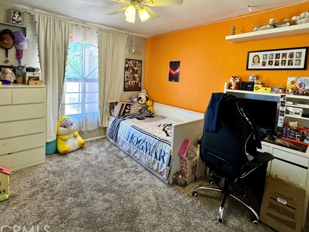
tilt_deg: -7.6
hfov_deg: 87.7
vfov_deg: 70.7
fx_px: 161
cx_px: 146
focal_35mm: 18
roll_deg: -2.9
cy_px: 91
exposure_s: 1/120
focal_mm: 2.22
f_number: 2.2
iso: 200
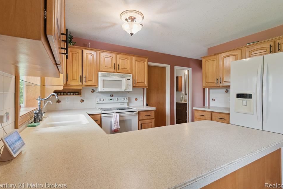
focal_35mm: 16
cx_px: 144
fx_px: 126
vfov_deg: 73.7
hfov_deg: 96.7
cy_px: 89
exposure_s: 1/10
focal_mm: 10
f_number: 8
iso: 400
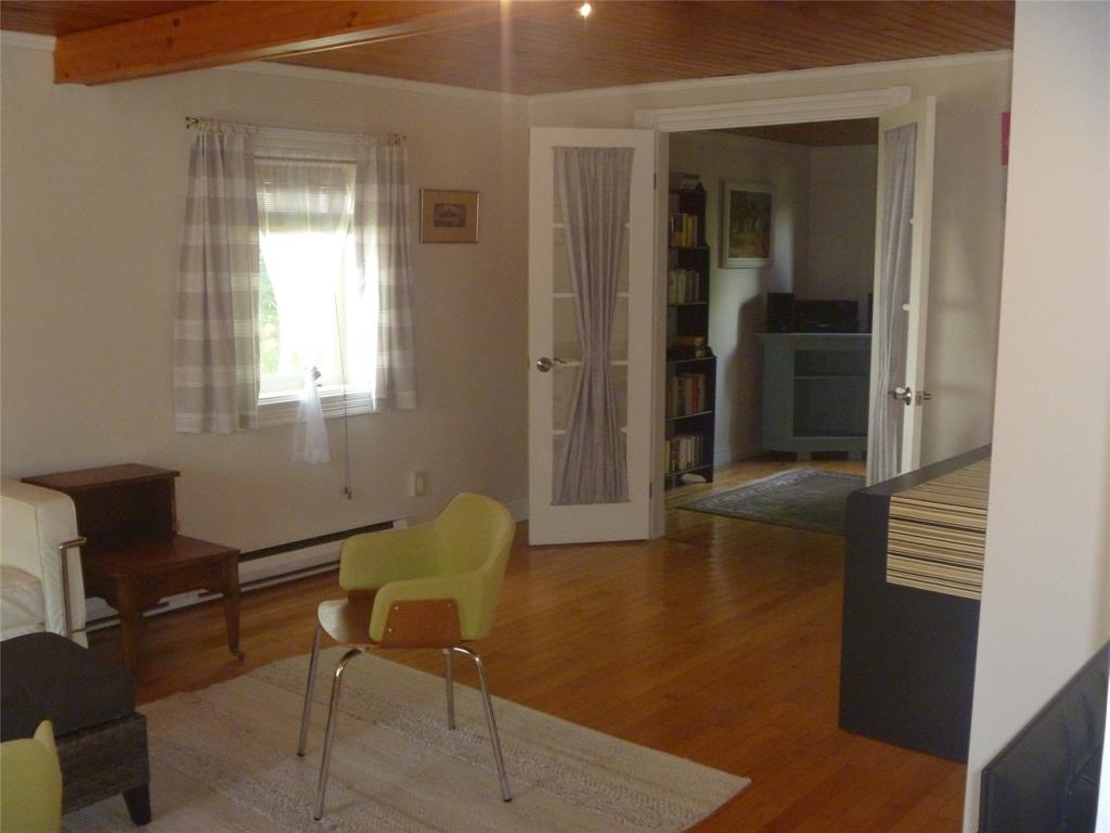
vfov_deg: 40.7
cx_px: 555
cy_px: 416
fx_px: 1122
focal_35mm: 35
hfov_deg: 52.6
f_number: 3.5
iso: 400
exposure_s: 1/30
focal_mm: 6.3
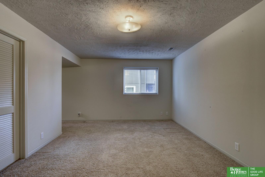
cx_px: 132
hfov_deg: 95.0
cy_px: 88
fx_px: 121
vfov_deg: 72.1
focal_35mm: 16
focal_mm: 11
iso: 400
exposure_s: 1/2.5
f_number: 8
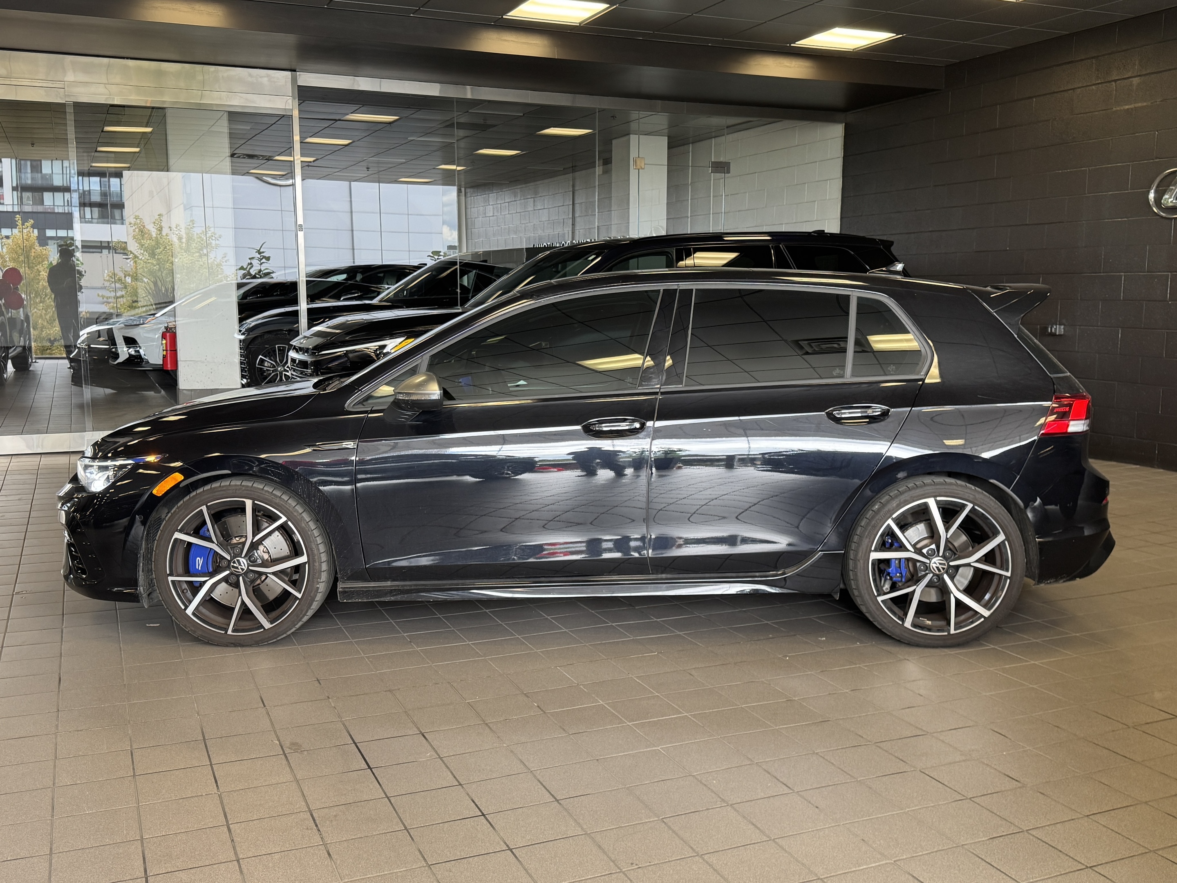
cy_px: 442
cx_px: 588
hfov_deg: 71.6
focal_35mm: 24
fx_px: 816
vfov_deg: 56.8
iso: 160
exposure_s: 1/121
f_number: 1.78
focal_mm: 6.76
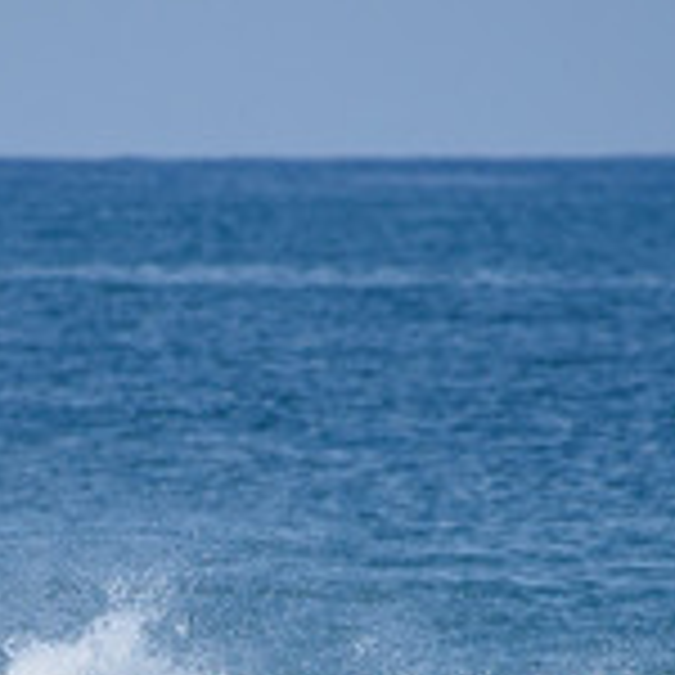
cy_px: 857
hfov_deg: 1.1
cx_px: 104
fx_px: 36335
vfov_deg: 1.1
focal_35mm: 1647
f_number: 6.3
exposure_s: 1/2500
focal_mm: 500
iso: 250
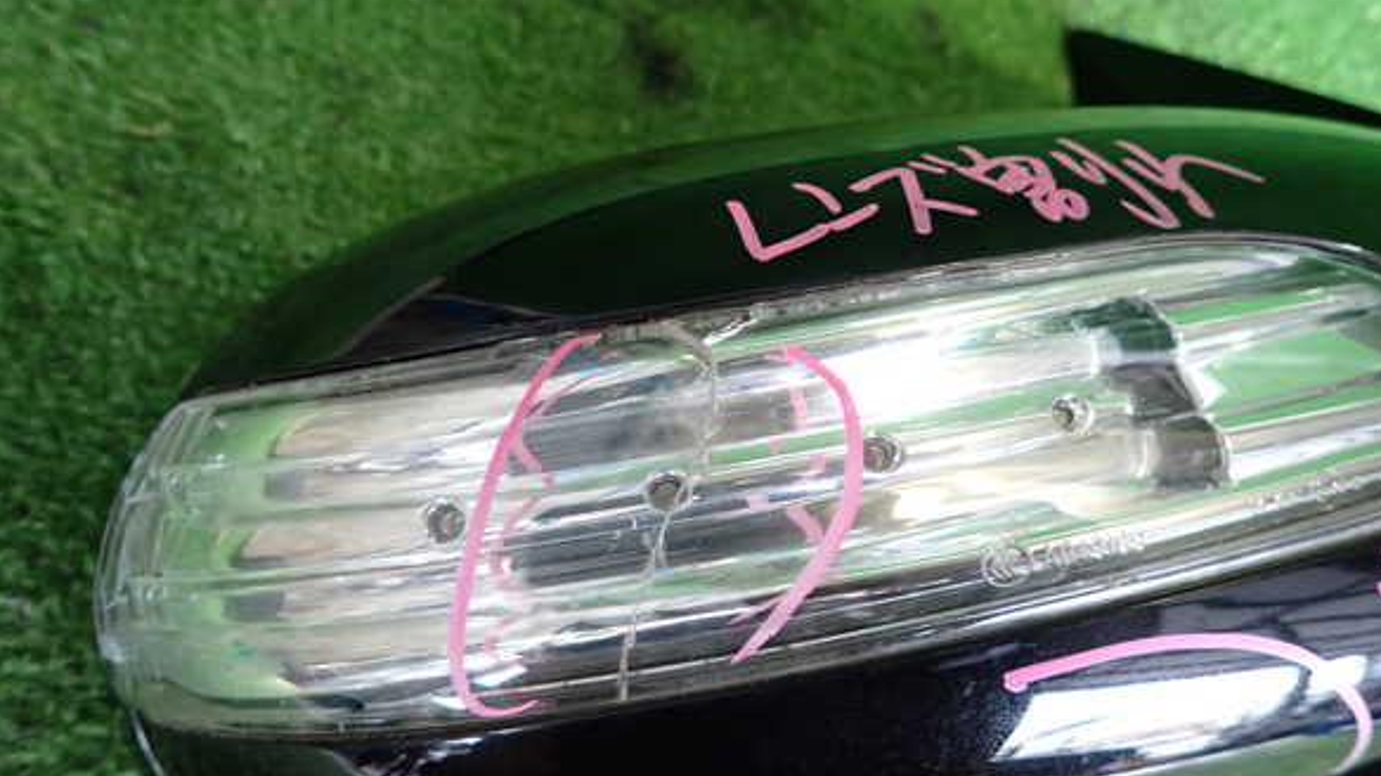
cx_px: 702
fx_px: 1025
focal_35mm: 28
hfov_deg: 67.9
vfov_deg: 41.4
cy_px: 343
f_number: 2
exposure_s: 1/30
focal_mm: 4.5
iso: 320
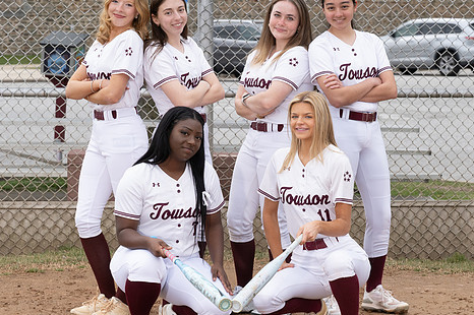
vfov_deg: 10.5
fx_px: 1724
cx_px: 285
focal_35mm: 131
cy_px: 159
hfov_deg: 15.6
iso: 400
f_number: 5.6
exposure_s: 1/640
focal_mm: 70
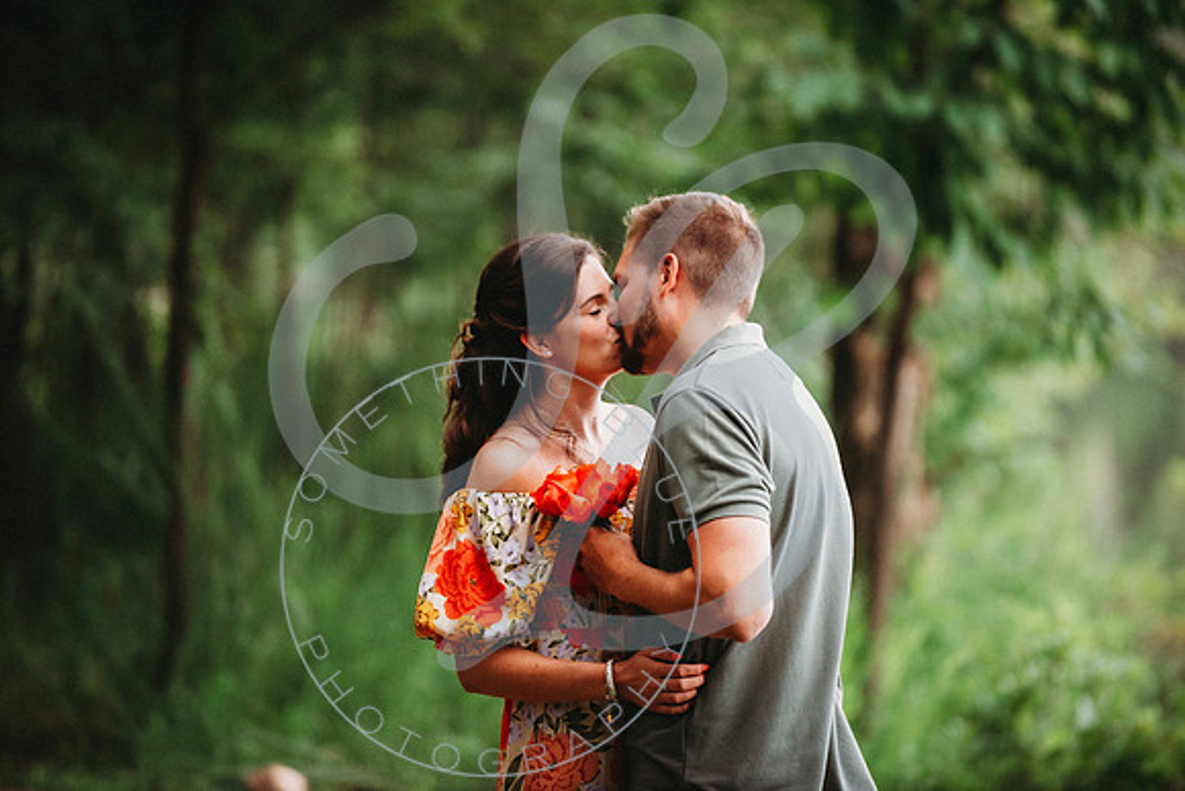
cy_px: 396
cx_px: 592
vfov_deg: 6.9
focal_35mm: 200
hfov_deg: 10.3
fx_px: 6585
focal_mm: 200
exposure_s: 1/320
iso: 1250
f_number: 2.8
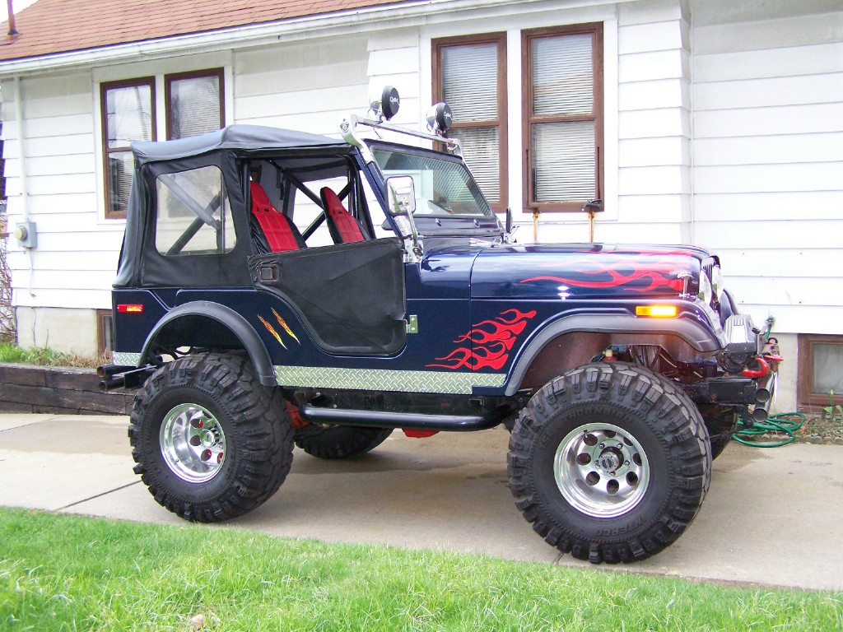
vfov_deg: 37.7
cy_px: 316
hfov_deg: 49.0
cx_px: 422
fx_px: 925
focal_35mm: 38
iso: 160
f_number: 2.8
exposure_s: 1/160
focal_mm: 6.3
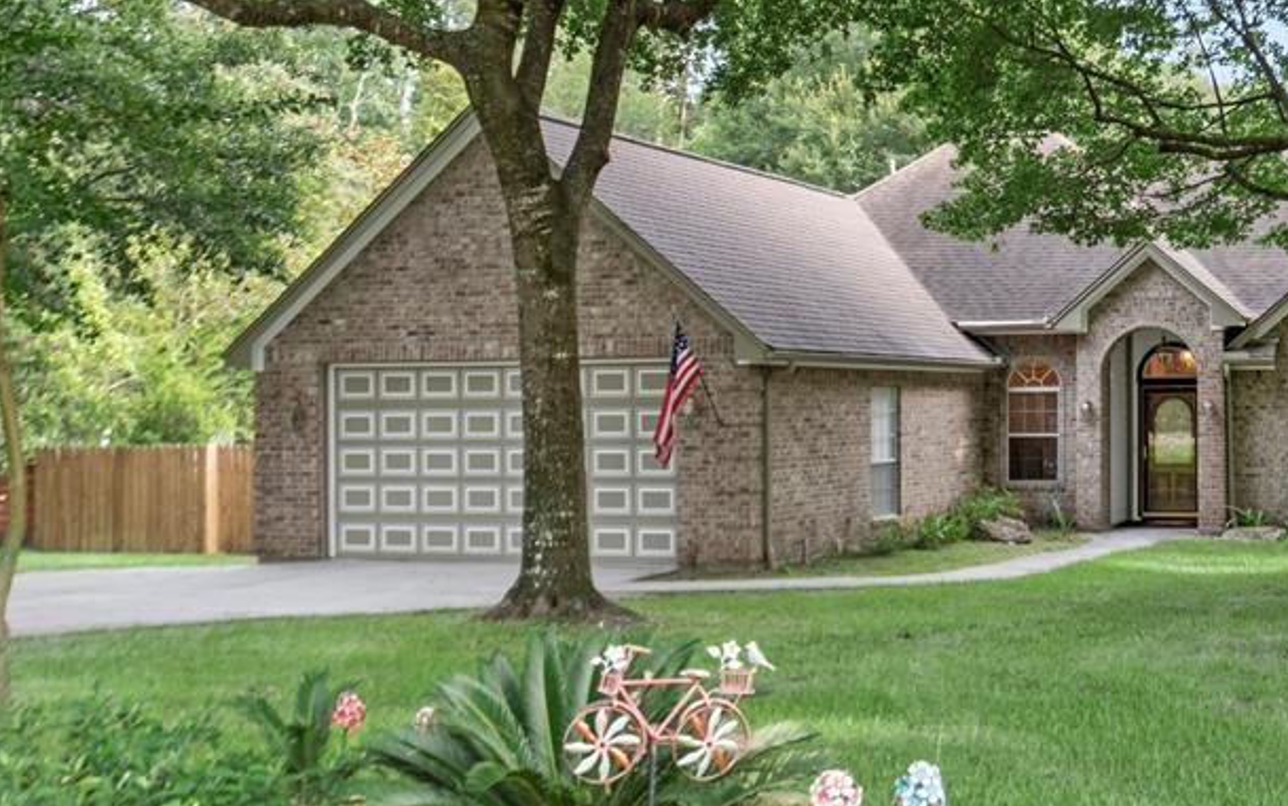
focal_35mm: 60
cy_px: 416
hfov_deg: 33.5
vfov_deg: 21.7
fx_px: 2107
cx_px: 907
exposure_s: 1/60
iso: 800
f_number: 10
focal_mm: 35
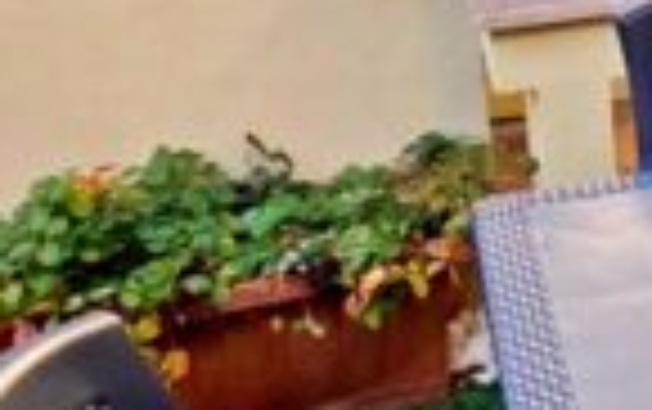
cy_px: -140
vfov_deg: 13.3
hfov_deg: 16.7
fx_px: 1690
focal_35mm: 95
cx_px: 1291
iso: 40
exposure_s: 1/489
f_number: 1.9
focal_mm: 2.2
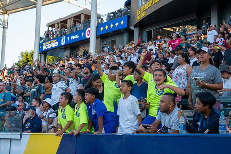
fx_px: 455
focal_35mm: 71
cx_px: 116
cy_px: 78
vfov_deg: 19.2
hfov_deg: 28.5
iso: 1800
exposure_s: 1/400
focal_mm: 70
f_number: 8
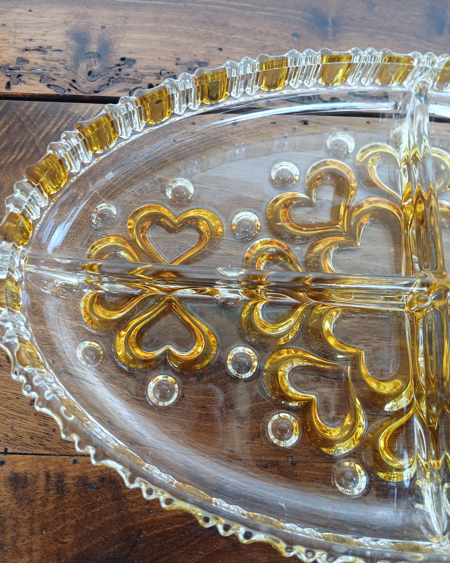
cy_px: 293
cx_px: 223
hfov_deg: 51.5
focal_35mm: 28
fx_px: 466
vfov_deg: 62.2
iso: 50
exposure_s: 1/50
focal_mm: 3.98
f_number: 1.8
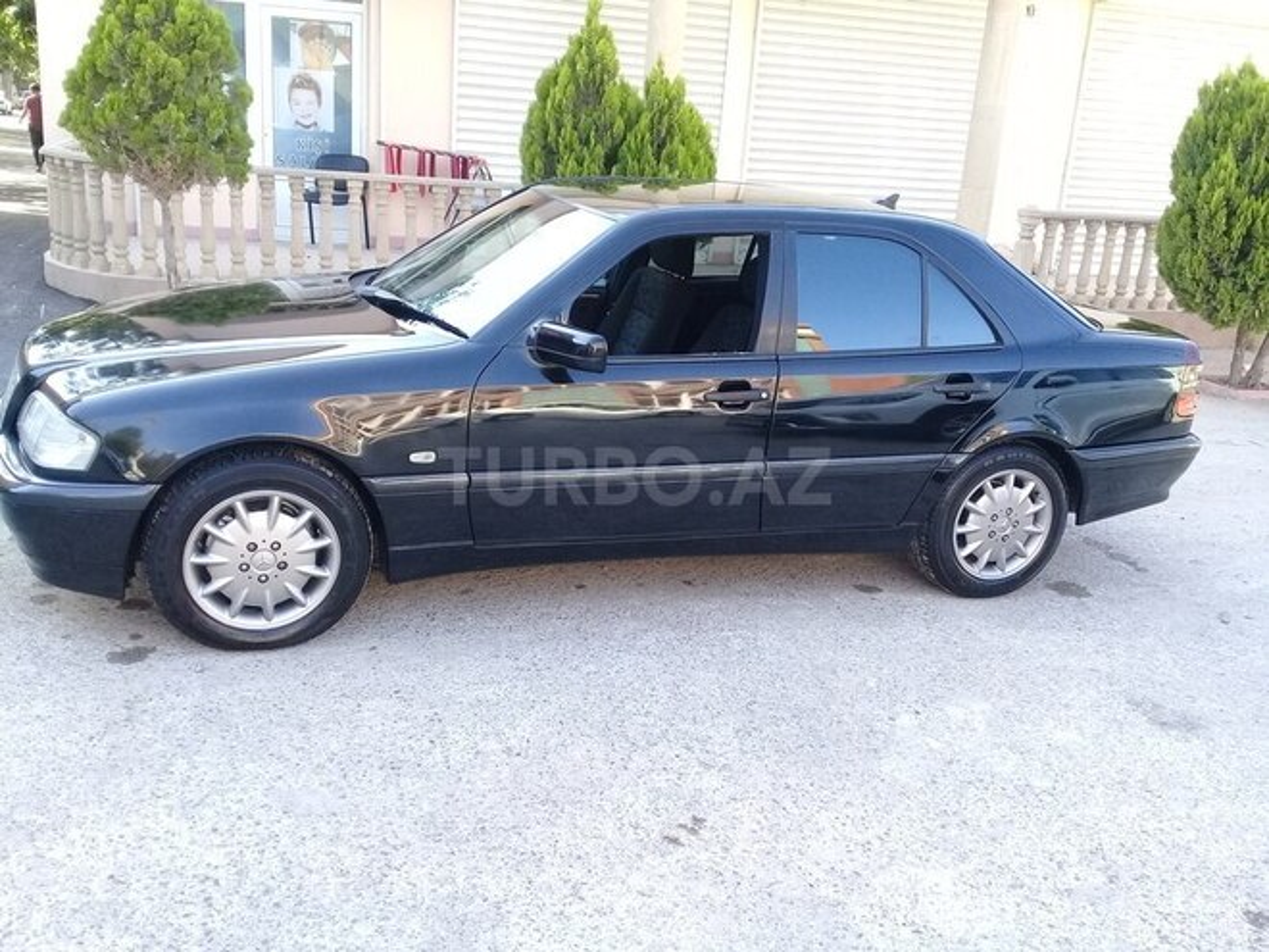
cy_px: 476
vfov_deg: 45.4
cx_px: 634
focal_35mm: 31
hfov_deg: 58.4
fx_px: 1136
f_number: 2.2
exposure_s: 1/100
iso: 64
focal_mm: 3.3
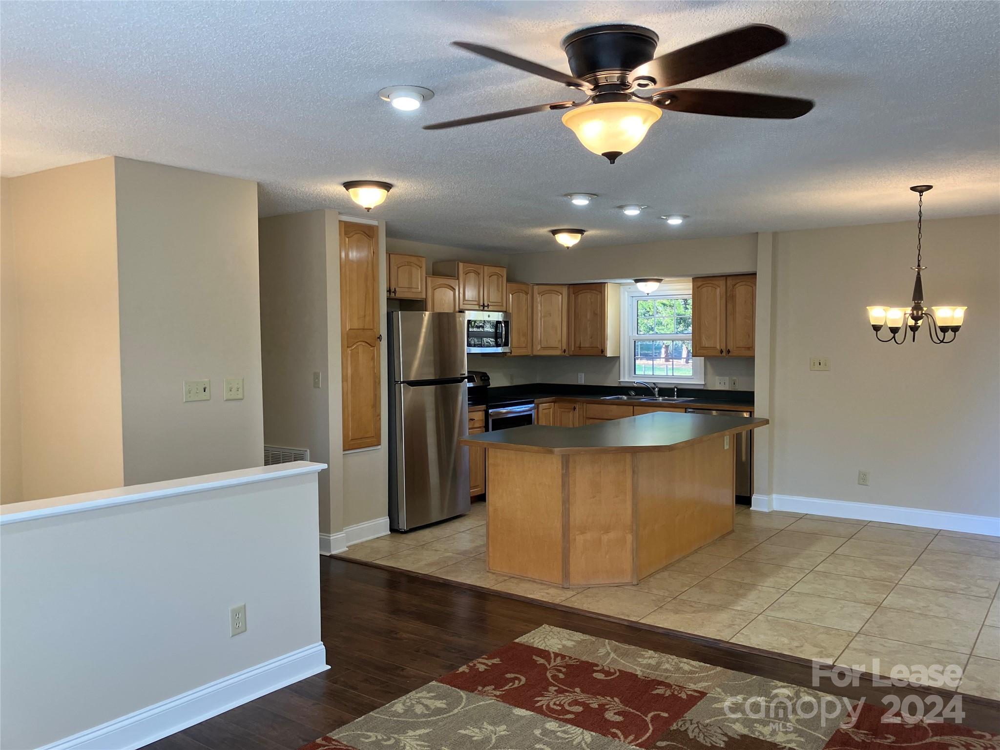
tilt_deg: -2.8
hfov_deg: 63.4
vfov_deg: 49.7
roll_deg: +0.1
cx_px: 500
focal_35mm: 28
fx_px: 809
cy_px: 375
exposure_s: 1/60
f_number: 1.8
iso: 40
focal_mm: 3.99
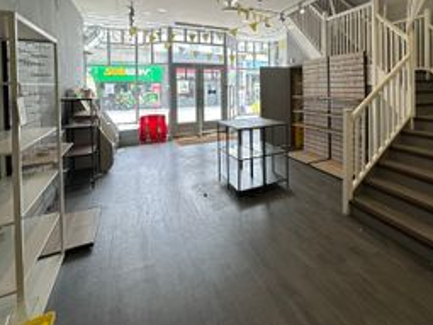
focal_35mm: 22
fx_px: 275
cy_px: 87
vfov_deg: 58.3
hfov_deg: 70.4
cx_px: 333
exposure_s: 1/115
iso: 40
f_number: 2.2
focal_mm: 2.22
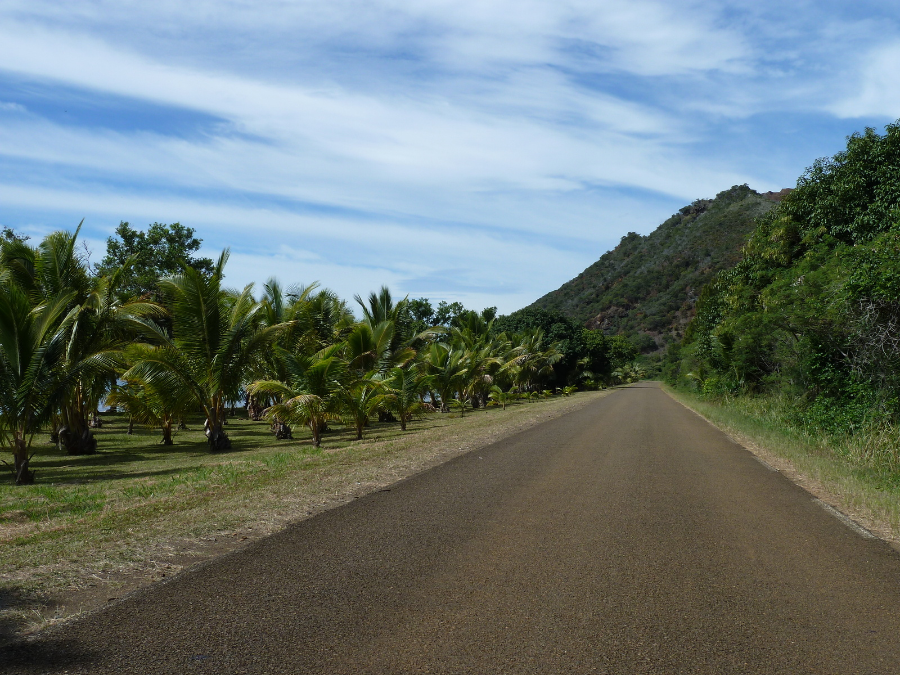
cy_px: 338
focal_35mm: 40
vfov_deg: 36.0
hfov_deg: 46.8
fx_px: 1040
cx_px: 450
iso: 80
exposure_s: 1/500
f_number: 5
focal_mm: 6.5
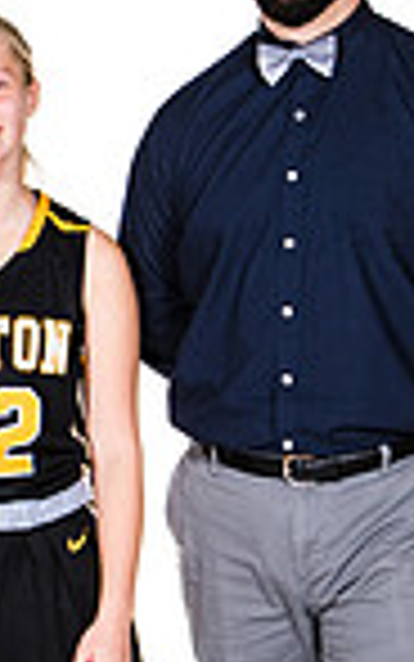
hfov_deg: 4.0
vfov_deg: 6.4
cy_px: 504
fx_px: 5915
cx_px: 22
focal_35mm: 328
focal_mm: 70
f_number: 6.3
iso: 200
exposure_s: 1/160
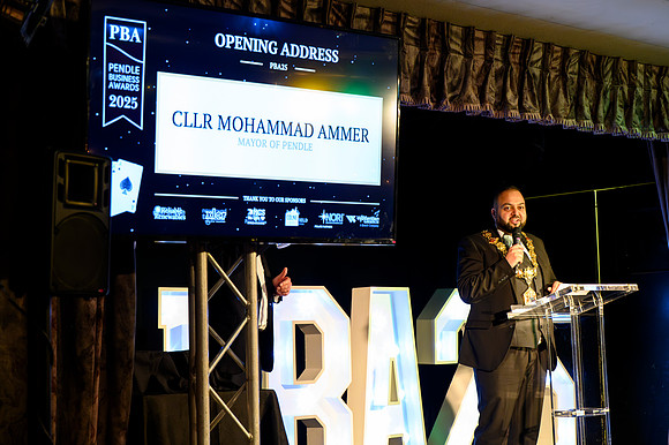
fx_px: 1314
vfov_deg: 19.2
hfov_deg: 28.6
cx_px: 334
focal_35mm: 71
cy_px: 222
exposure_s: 1/200
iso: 5600
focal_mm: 70
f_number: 4
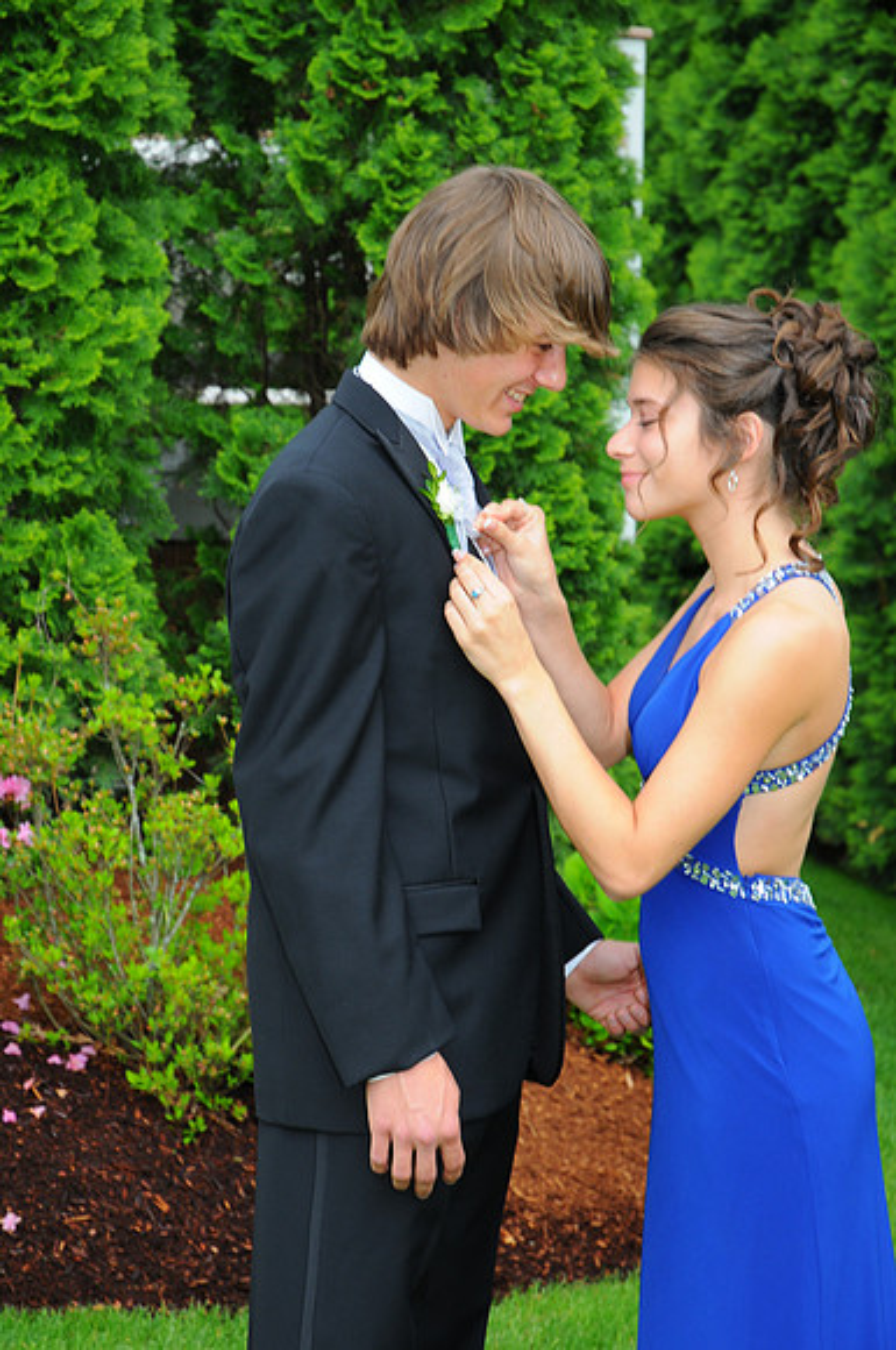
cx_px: 448
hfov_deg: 14.7
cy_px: 675
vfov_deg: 21.9
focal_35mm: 93
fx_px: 3482
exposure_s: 1/125
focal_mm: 62
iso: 200
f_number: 5.6
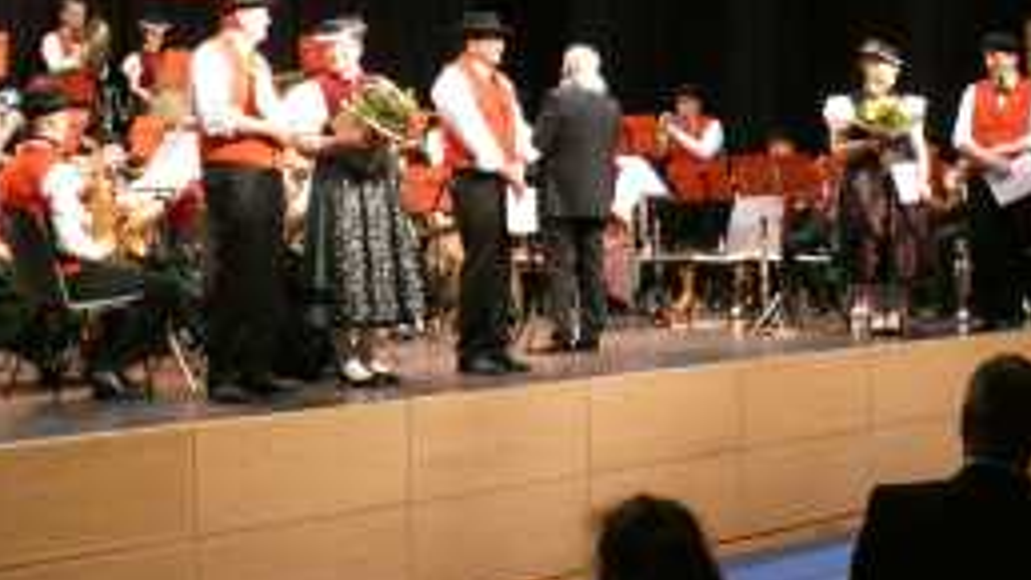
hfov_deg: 31.8
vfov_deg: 17.8
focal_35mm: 66
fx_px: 1804
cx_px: 432
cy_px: 12
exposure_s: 1/80
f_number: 3.6
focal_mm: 7.1
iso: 1250
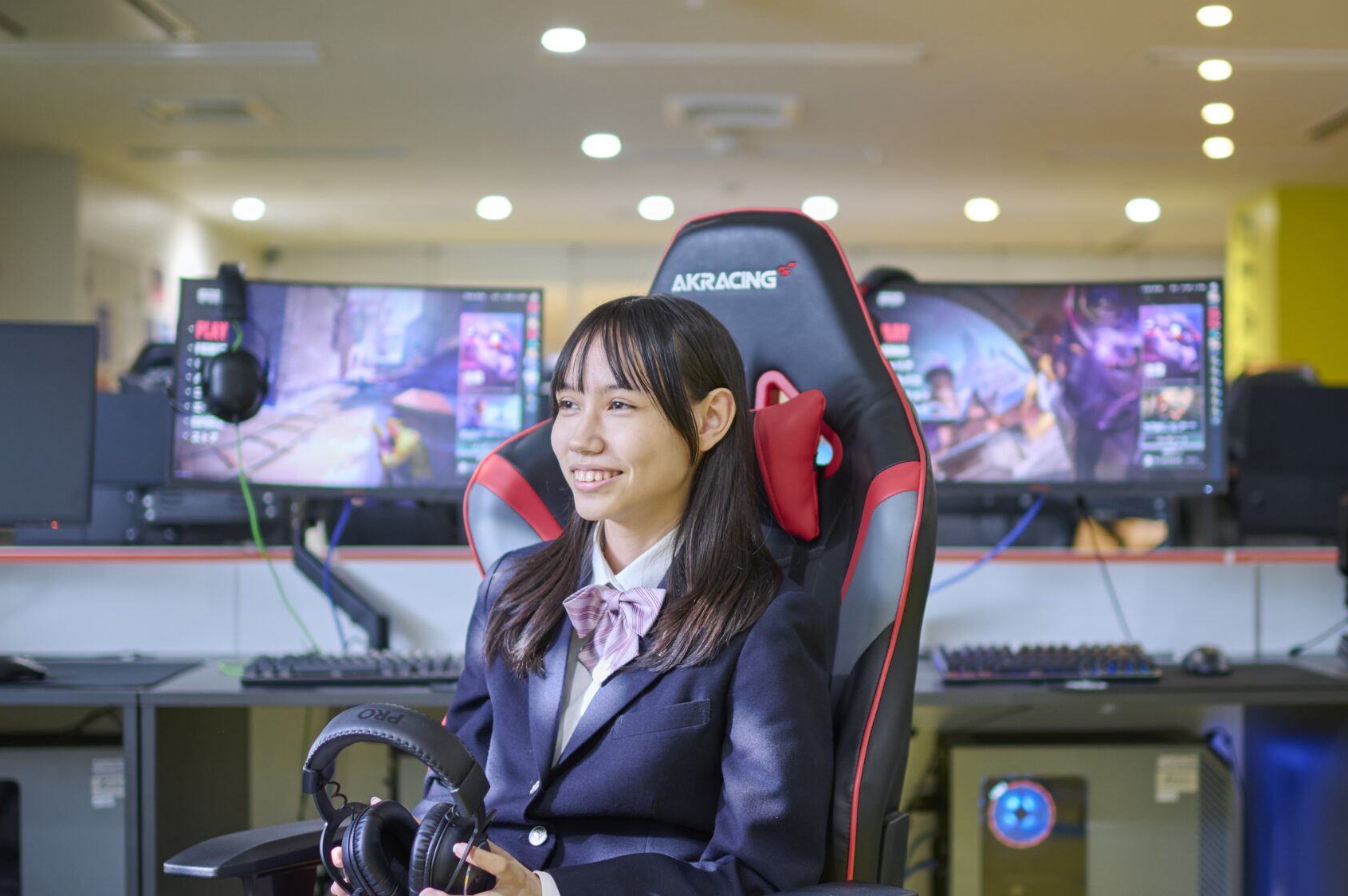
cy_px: 489
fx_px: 1983
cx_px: 760
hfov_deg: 37.5
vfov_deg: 25.5
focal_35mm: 53
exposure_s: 1/125
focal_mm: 35
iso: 400
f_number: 1.6
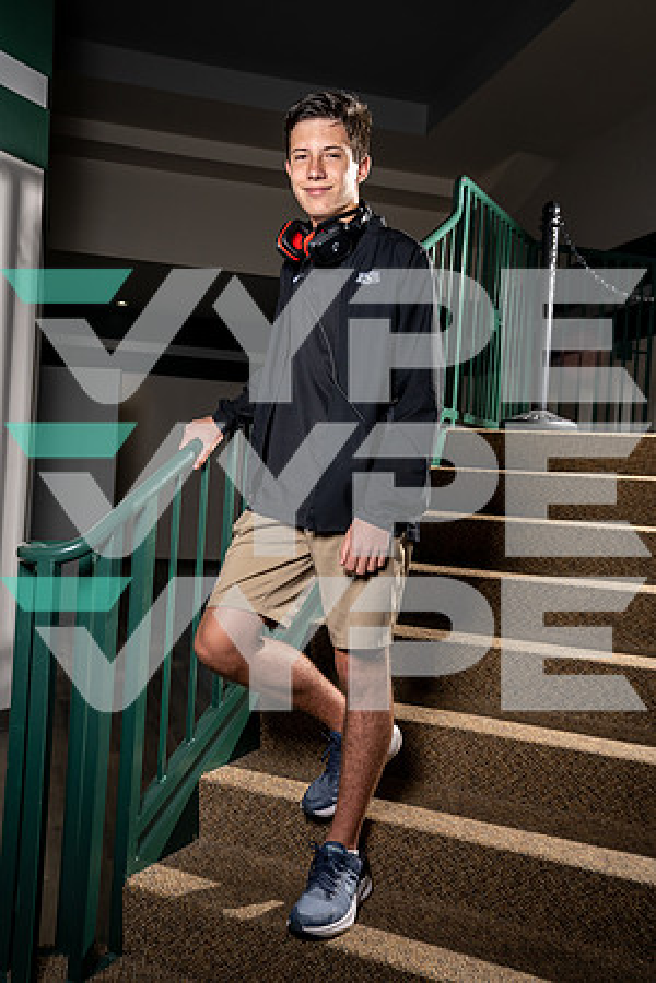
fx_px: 929
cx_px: 328
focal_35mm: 34
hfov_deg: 38.9
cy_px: 492
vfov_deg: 55.8
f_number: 5.6
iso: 320
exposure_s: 1/250
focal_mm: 34
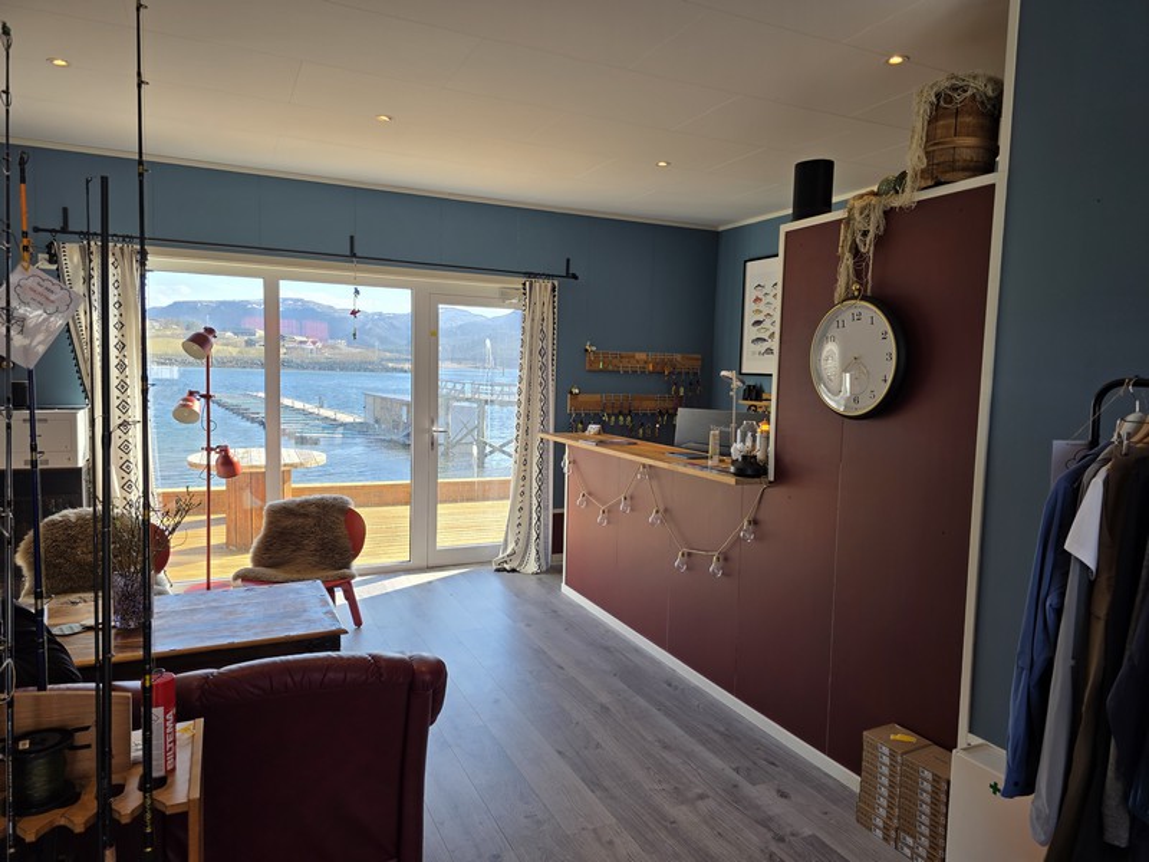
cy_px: 431
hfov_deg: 73.9
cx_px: 574
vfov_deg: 58.9
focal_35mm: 23
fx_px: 763
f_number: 1.7
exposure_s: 1/109
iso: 12
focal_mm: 6.3
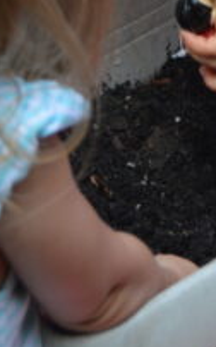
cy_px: -56
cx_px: 219
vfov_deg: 10.2
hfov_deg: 6.4
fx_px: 1914
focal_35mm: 203
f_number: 5.6
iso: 110
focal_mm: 35
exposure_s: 1/125
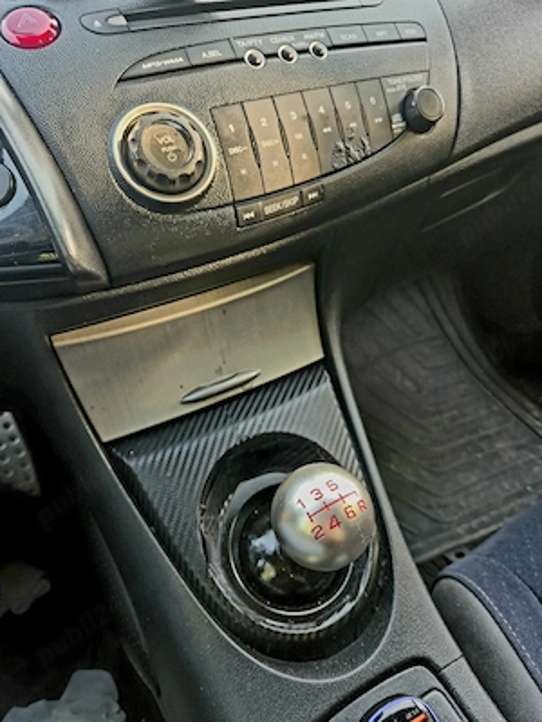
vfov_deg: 73.9
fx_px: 480
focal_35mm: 23
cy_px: 361
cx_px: 271
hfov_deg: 58.9
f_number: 1.8
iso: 32
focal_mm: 5.4
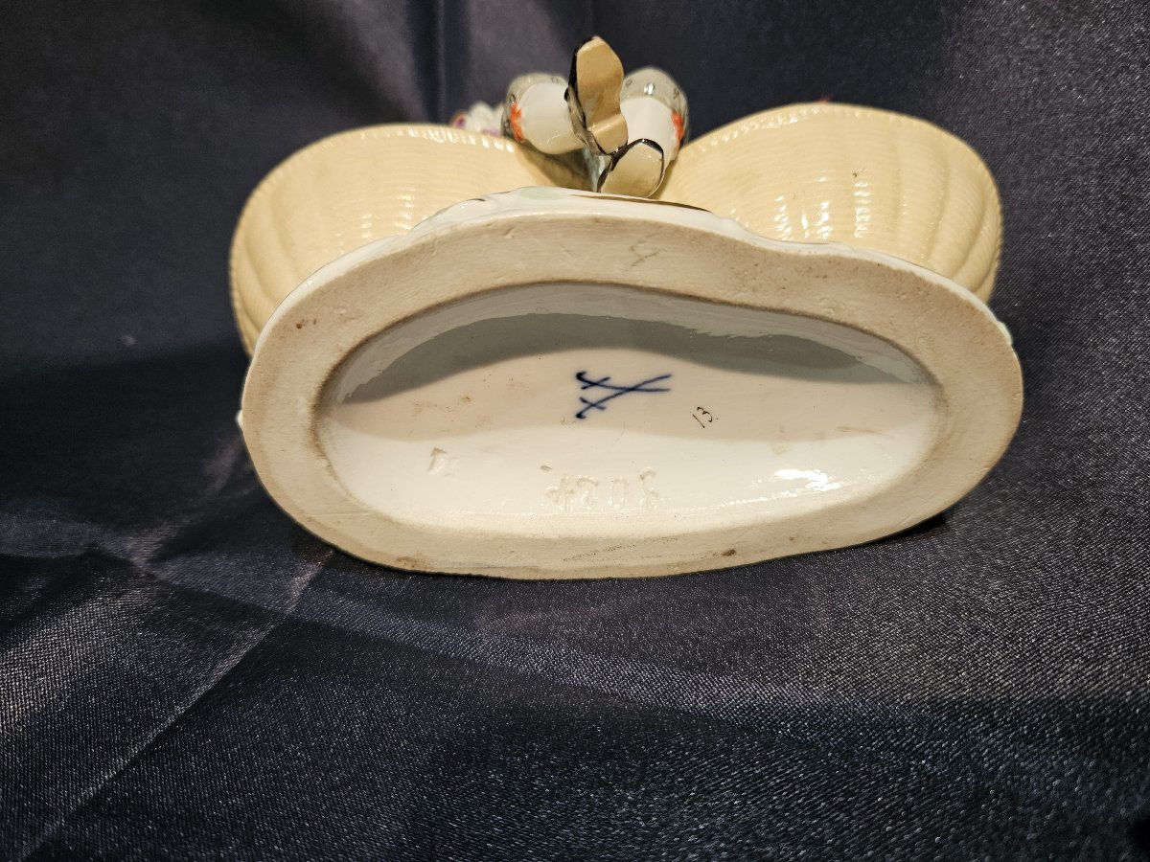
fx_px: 764
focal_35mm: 23
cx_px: 575
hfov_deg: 73.9
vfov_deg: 58.9
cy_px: 431
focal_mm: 5.4
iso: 320
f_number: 1.8
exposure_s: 1/100
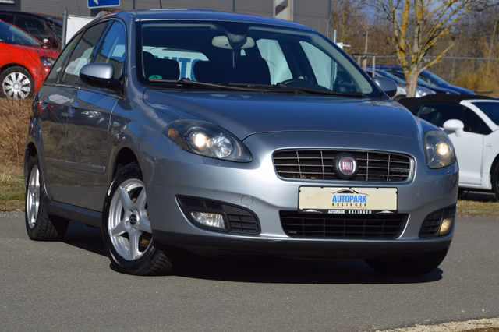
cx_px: 250
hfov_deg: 17.1
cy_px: 166
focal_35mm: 120
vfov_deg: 11.4
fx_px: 1662
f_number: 10
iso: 100
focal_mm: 80
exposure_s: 1/400
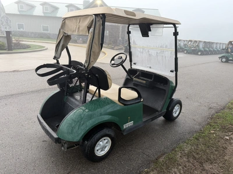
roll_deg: -5.9
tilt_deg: -16.3
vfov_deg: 56.8
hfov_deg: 71.6
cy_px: 87
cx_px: 116
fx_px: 162
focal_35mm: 24
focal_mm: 6.76
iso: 80
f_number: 1.78
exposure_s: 1/123
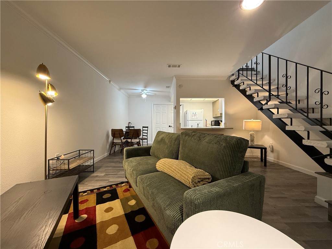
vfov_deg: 85.7
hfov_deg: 102.1
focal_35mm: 14
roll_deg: +0.1
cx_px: 166
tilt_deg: +0.7
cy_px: 124
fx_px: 134
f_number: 2.2
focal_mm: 2.22
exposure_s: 1/60
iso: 200
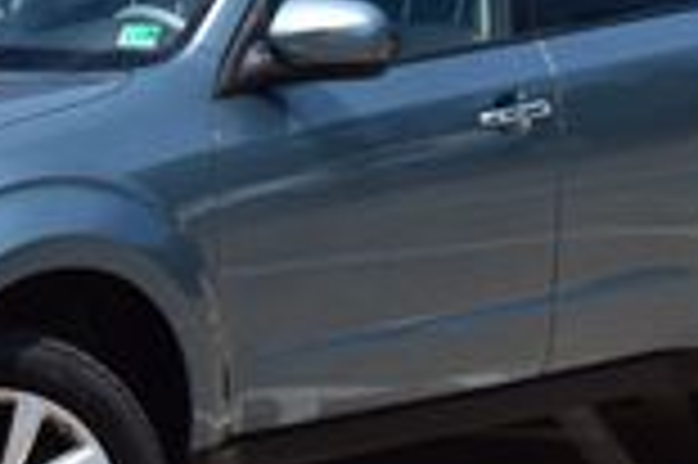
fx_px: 3835
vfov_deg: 6.9
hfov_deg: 10.3
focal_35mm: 198
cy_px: -23
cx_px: 41
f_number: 11
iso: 280
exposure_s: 1/500
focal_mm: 32
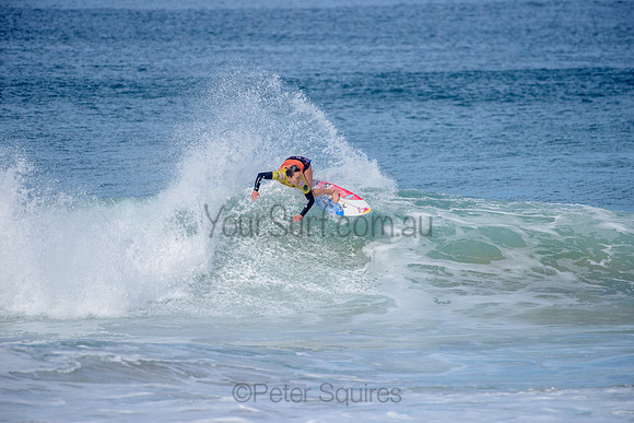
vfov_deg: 2.8
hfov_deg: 4.1
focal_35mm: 500
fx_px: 8807
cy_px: 212
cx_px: 317
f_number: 6.3
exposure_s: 1/2500
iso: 250
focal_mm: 500
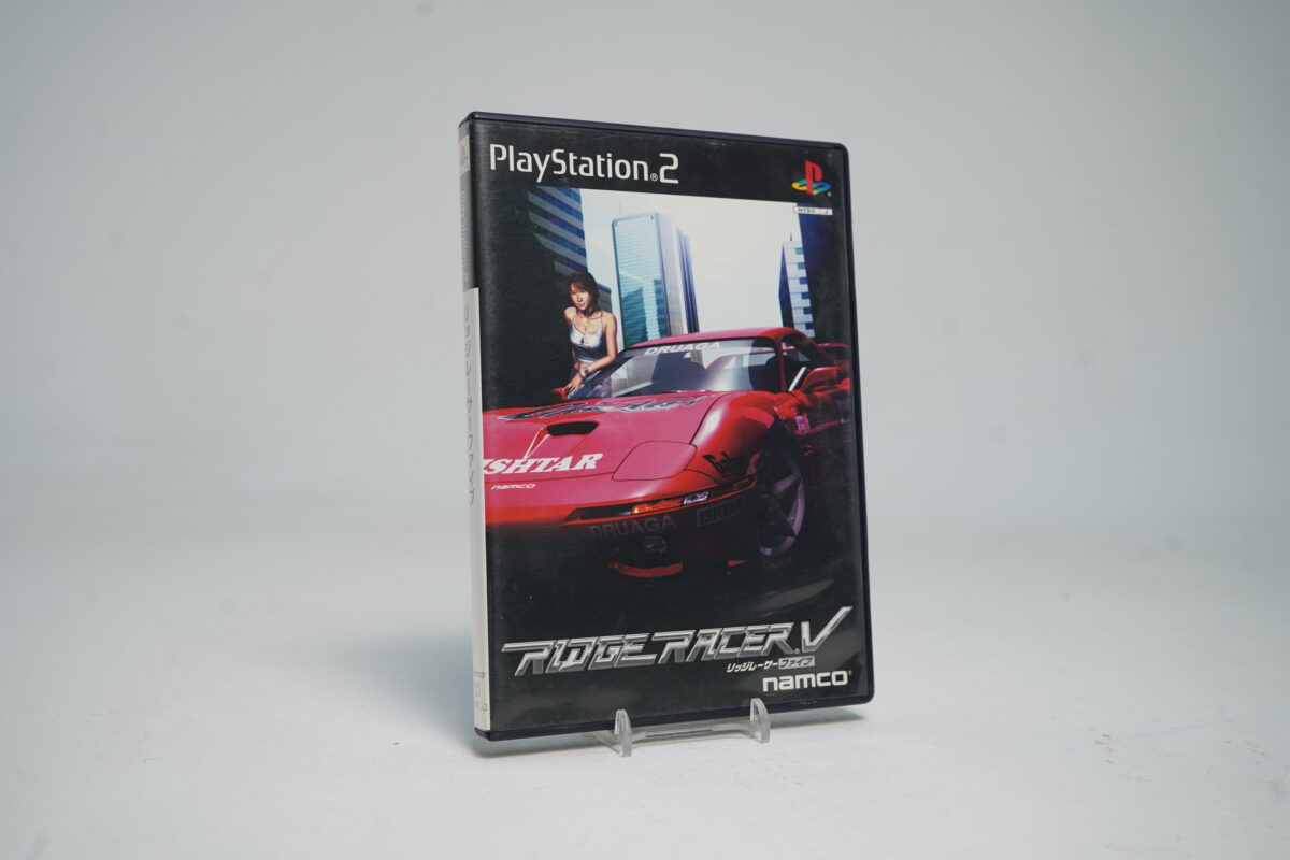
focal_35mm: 35
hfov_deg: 54.4
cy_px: 430
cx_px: 645
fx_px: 1254
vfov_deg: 37.9
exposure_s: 1/40
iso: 320
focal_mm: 35
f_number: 6.3
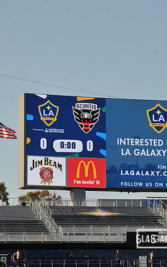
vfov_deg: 12.3
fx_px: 1237
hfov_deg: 7.7
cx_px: 186
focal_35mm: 170
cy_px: 134
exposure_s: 1/400
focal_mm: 110
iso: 200
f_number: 10
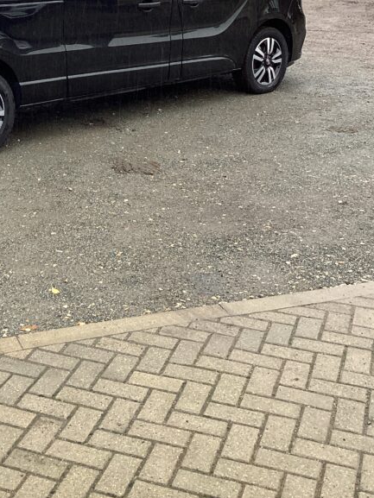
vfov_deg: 32.0
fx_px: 821
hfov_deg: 24.9
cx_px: 38
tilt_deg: -8.5
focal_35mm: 57
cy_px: 43
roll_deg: -0.5
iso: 25
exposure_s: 1/119
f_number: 2.4
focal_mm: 3.3
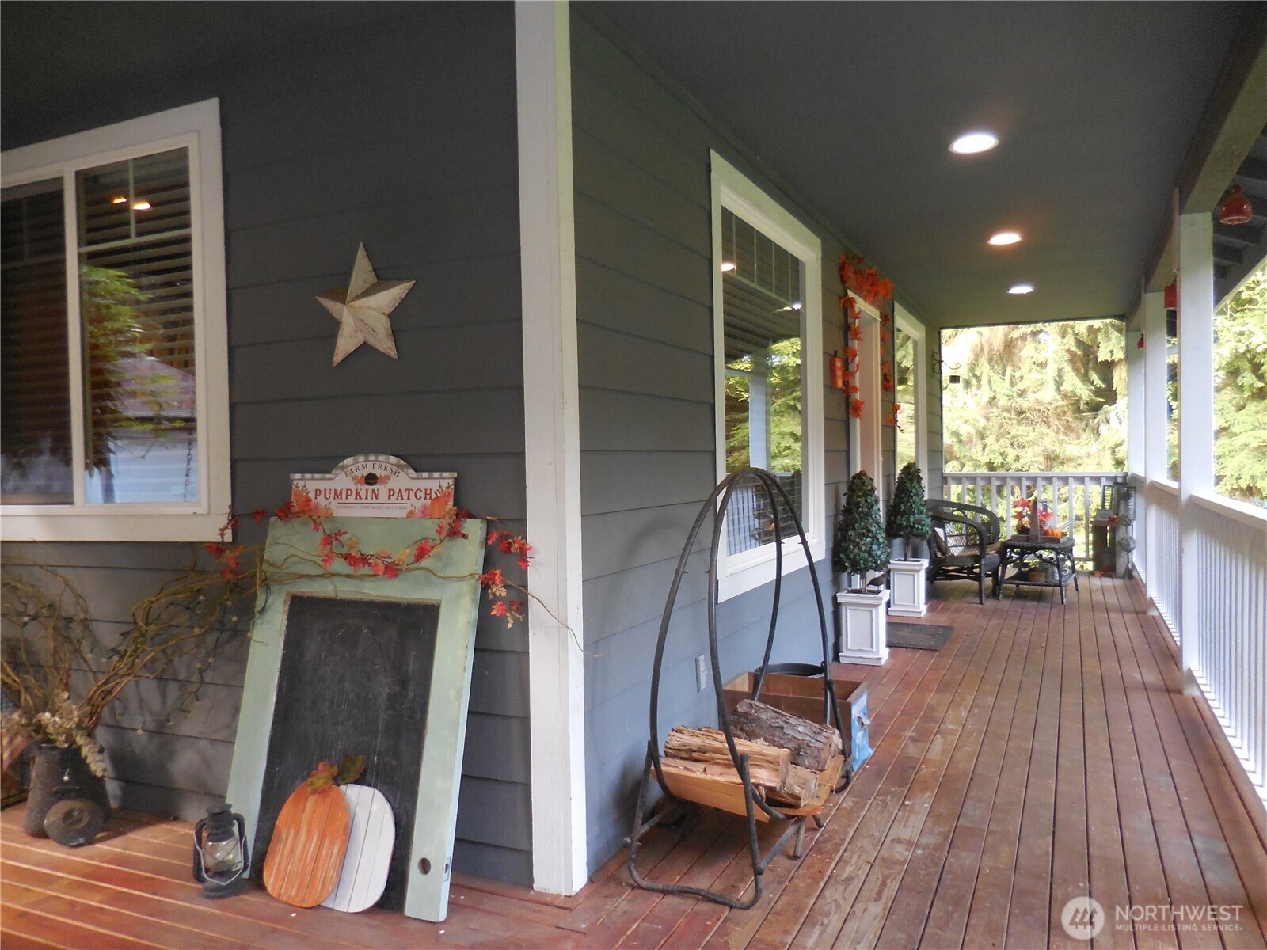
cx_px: 634
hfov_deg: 69.4
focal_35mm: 25
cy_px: 475
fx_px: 915
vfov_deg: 54.9
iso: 360
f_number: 3.3
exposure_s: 1/30
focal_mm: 4.5
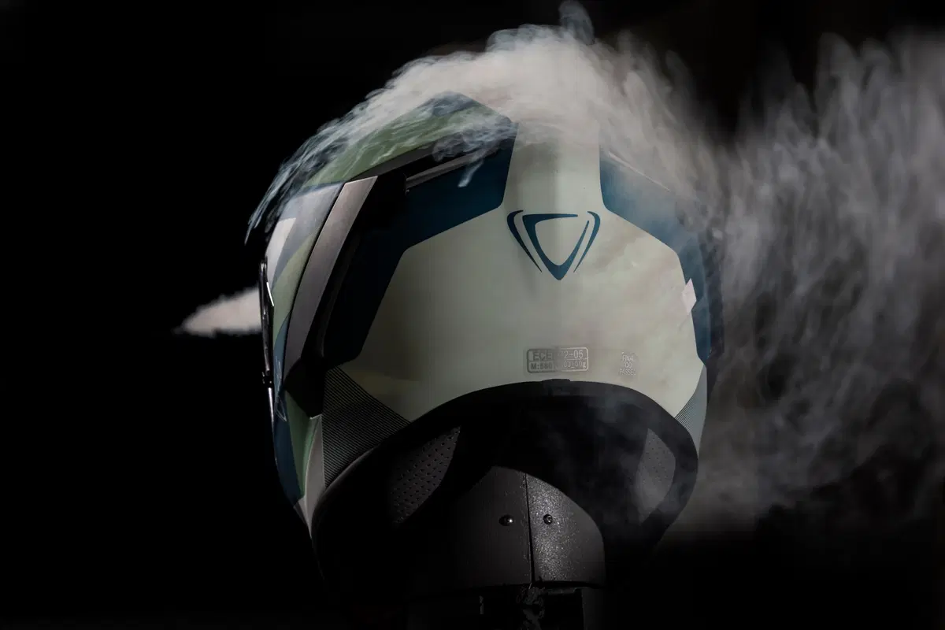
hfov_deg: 33.9
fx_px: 1549
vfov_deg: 23.0
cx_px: 472
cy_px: 315
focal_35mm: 59
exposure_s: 1/160
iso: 800
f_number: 10
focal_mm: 59
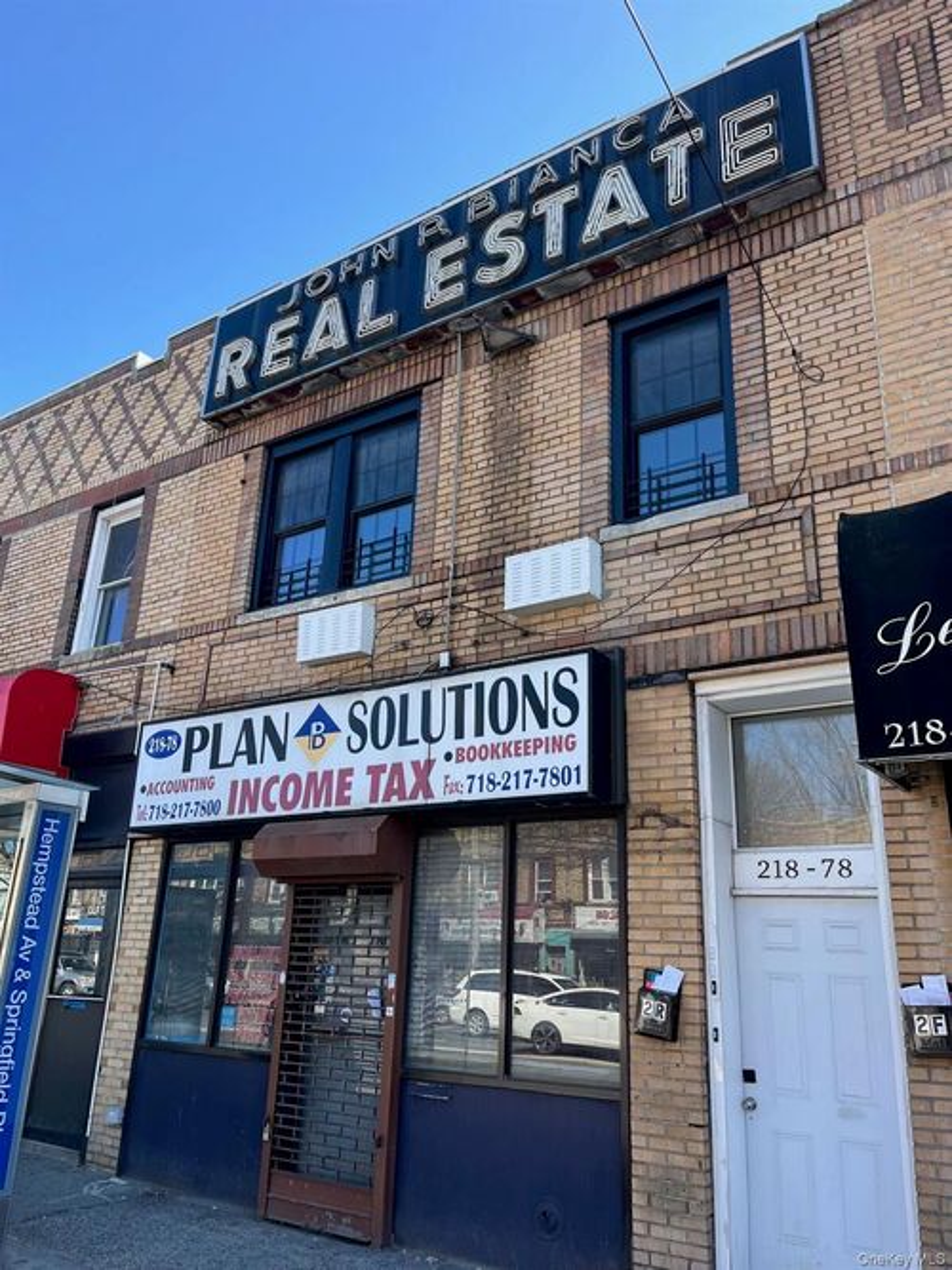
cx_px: 476
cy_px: 635
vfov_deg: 67.3
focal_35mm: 26
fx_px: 954
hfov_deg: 53.0
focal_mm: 5.1
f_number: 1.6
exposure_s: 1/727
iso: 50
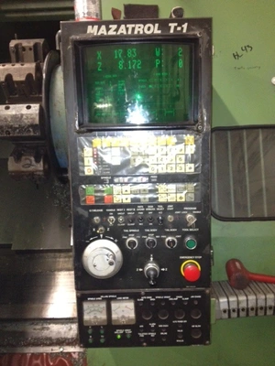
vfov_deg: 52.6
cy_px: 183
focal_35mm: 35
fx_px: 371
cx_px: 138
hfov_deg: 40.7
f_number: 2.4
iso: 320
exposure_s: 1/16
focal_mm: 4.28
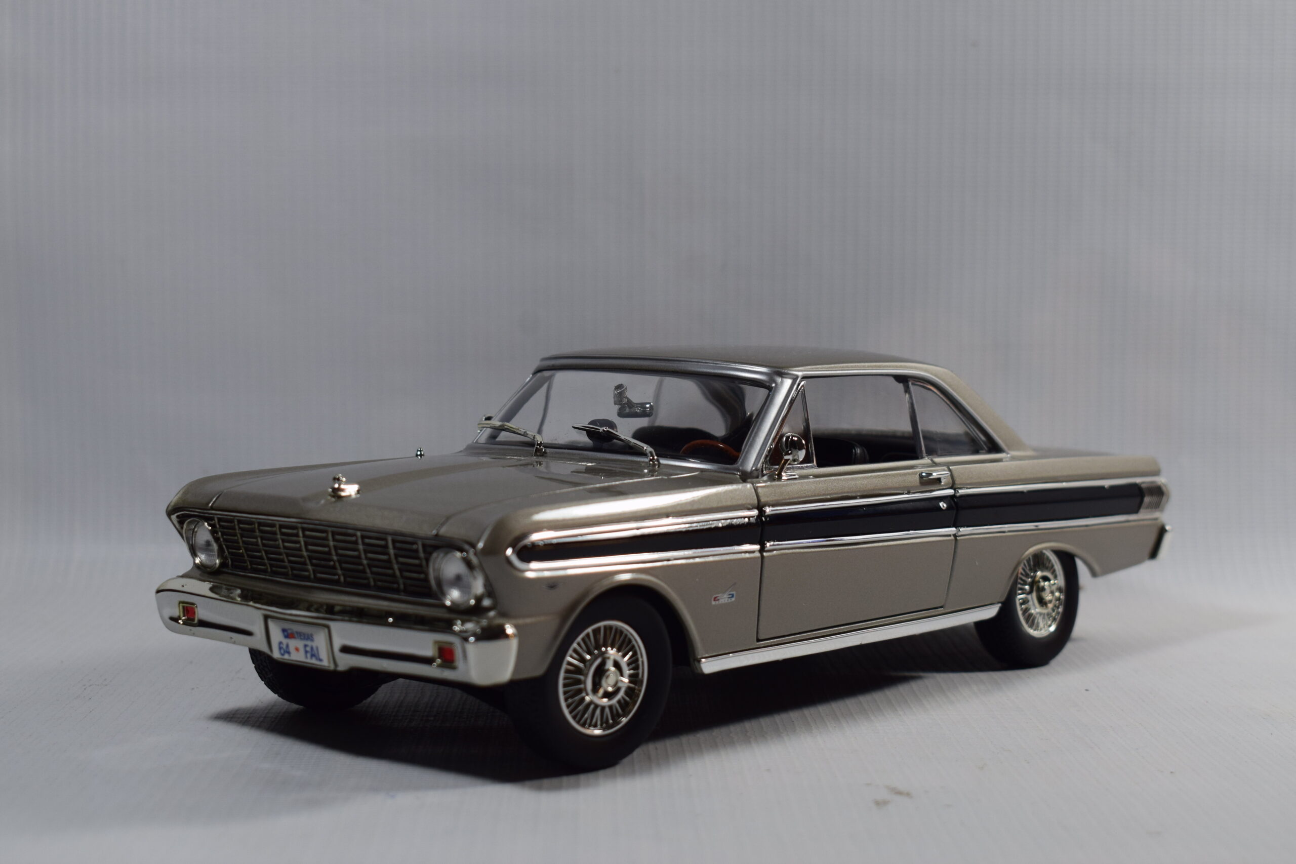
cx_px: 648
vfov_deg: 22.6
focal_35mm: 60
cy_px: 432
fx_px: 2160
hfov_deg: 33.4
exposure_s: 1/80
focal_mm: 40
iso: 400
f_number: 8
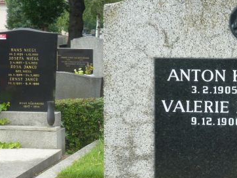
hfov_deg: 14.2
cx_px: 232
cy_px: 136
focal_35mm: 137
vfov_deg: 10.8
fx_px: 939
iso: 100
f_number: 4.8
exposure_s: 1/100
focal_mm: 11
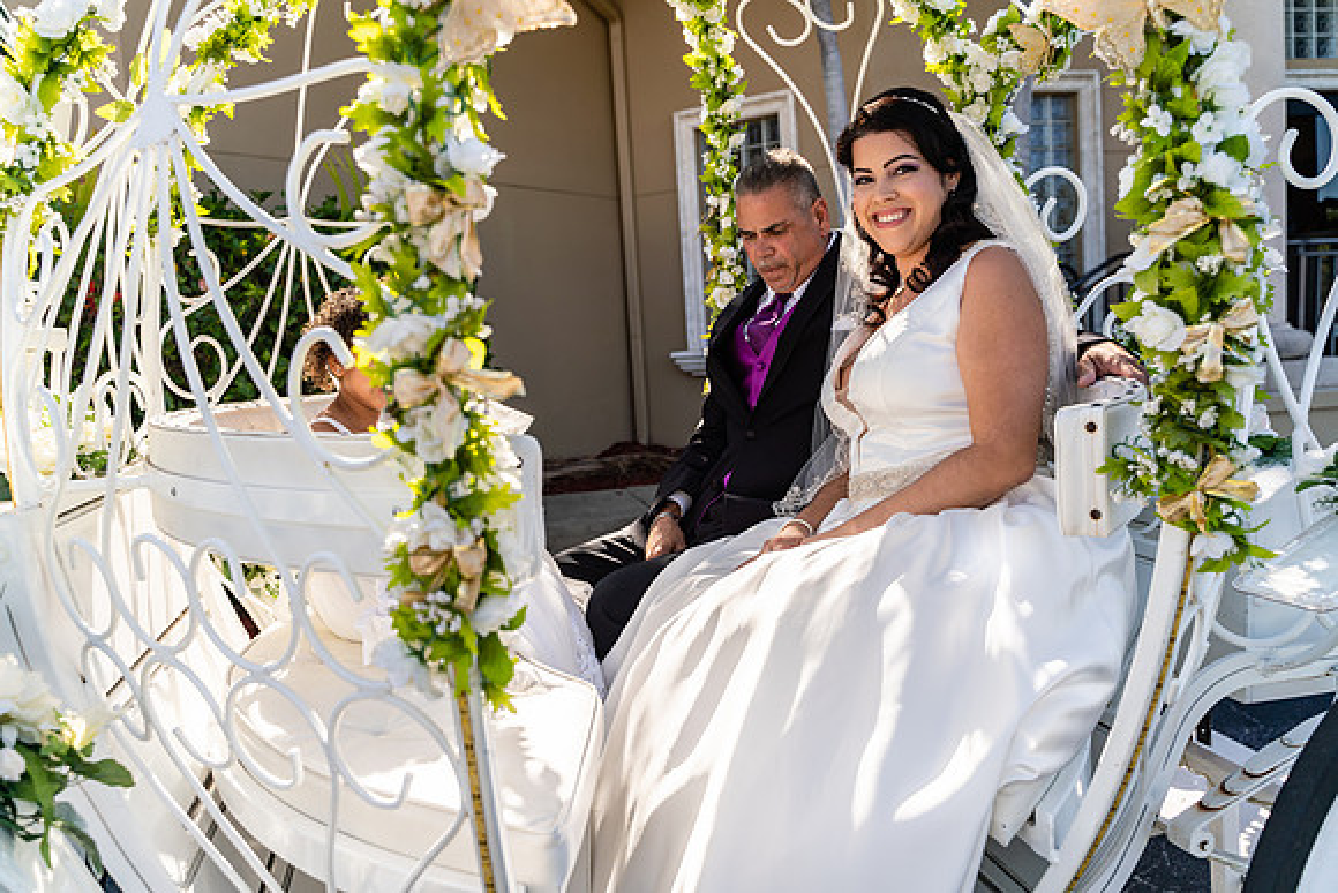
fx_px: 1041
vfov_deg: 46.4
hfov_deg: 65.5
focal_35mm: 28
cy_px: 446
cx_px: 669
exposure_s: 1/800
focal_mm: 28
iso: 100
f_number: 4
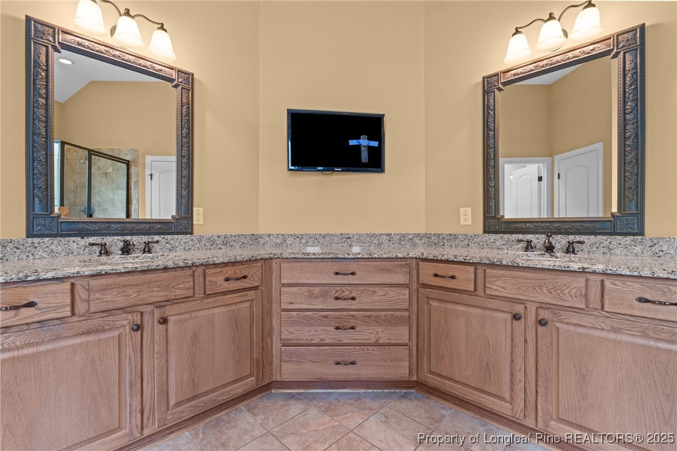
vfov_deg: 73.7
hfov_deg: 96.7
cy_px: 226
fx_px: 301
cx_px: 338
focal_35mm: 16
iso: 250
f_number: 8
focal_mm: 16
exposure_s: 2
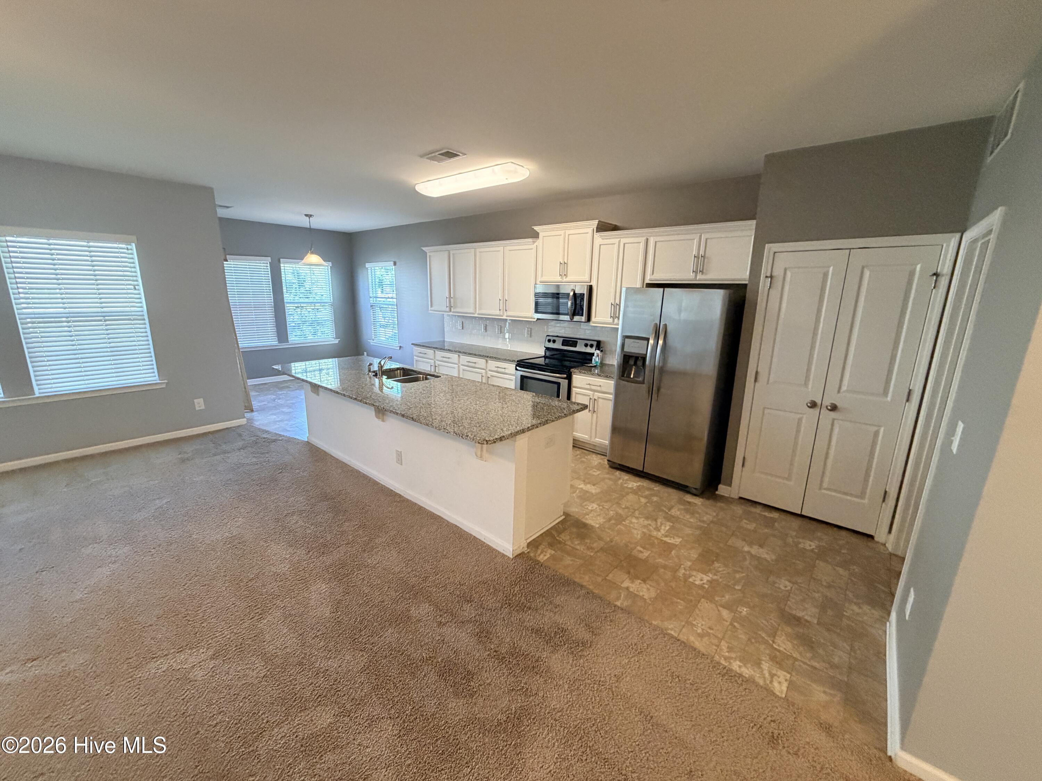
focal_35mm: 14
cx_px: 521
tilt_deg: -15.2
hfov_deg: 102.1
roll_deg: -0.3
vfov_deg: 85.7
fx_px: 421
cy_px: 390
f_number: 2.2
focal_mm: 2.22
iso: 320
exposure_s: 1/60
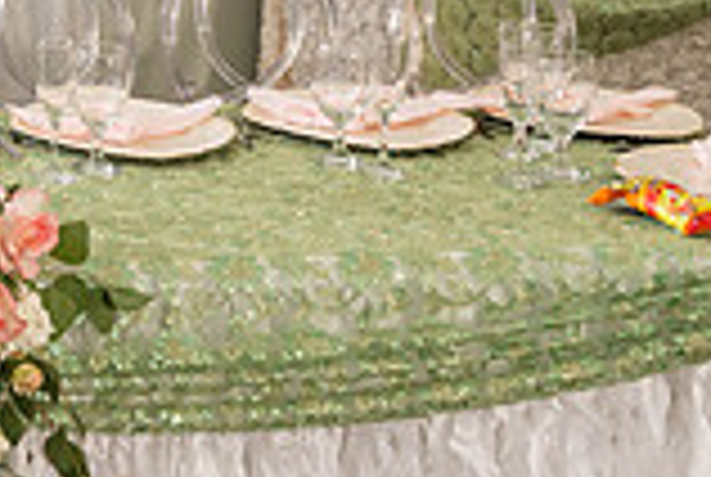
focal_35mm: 88
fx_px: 1741
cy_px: -160
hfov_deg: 19.2
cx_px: -454
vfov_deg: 14.8
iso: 500
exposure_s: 1/160
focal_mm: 24
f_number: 4.5
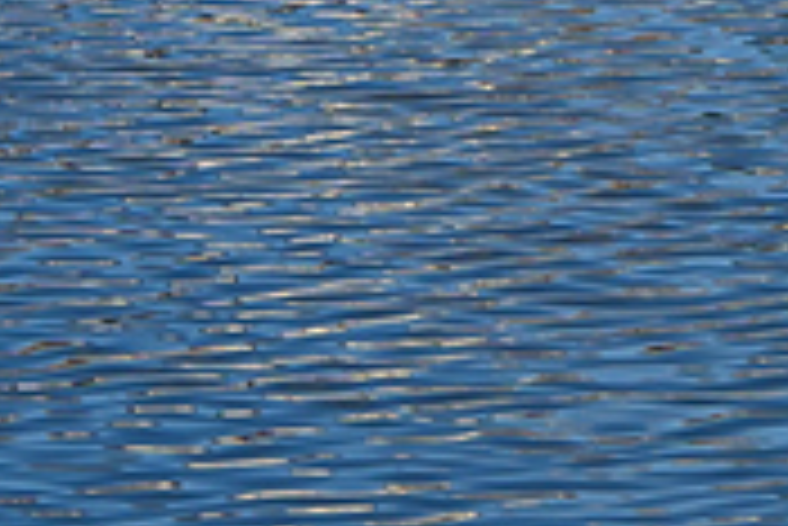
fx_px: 10130
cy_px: -1128
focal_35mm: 462
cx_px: 1481
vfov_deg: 2.9
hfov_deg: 4.4
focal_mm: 45
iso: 200
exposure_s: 1/1250
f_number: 7.1
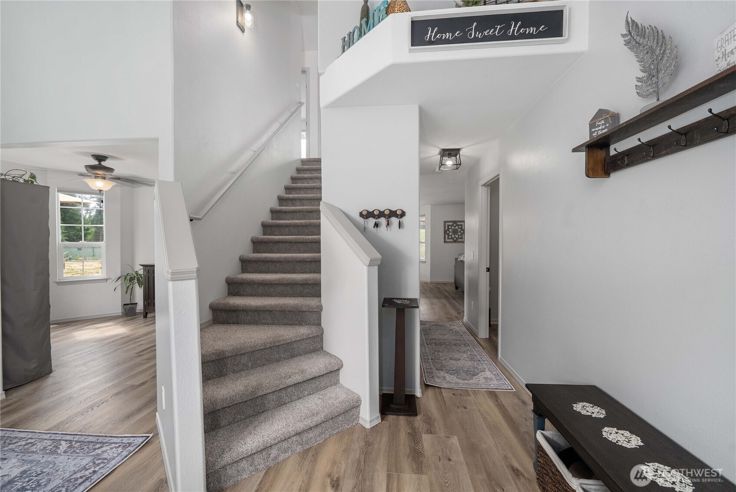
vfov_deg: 85.5
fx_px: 266
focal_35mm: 13
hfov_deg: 108.3
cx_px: 368
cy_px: 246
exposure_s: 1/15
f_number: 7.1
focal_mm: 13
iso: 1000
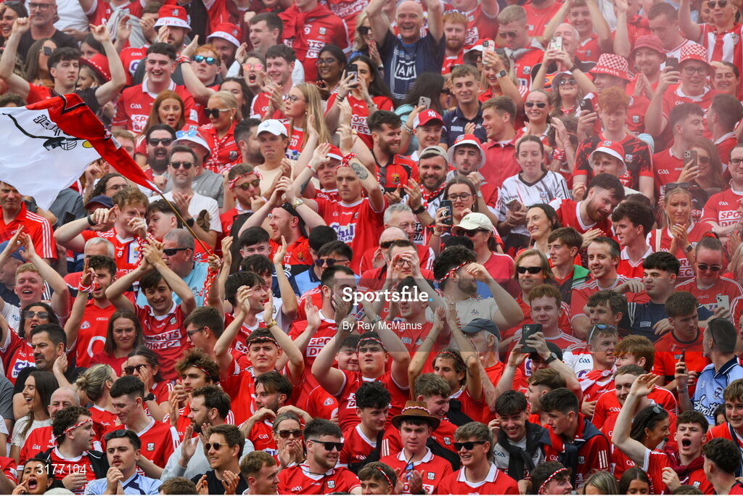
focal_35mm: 600
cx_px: 372
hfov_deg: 3.4
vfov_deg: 2.3
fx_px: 12390
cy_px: 248
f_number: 5.6
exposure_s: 1/2500
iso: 640
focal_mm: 600
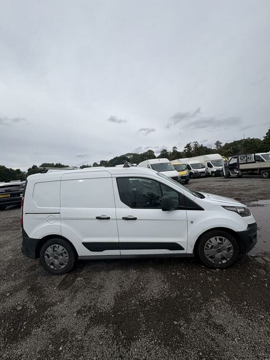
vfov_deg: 102.1
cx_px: 135
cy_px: 180
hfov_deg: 85.7
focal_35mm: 14
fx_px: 146
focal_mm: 2.22
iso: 50
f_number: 2.2
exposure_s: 1/1789
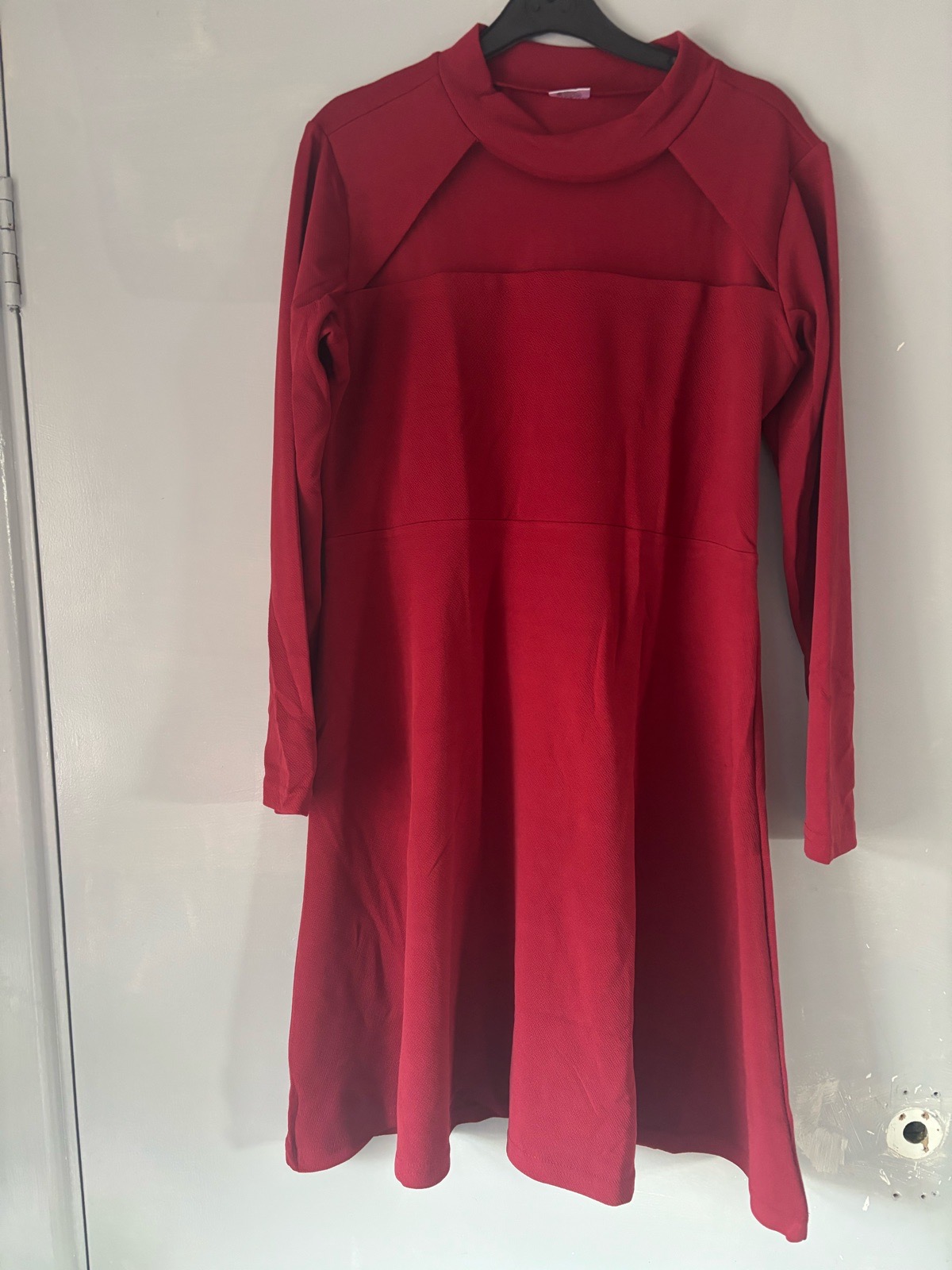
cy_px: 635
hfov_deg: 53.1
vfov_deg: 67.3
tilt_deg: -7.0
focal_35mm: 26
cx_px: 476
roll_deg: -0.3
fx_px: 953
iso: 400
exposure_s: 1/33
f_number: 1.6
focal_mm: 5.96
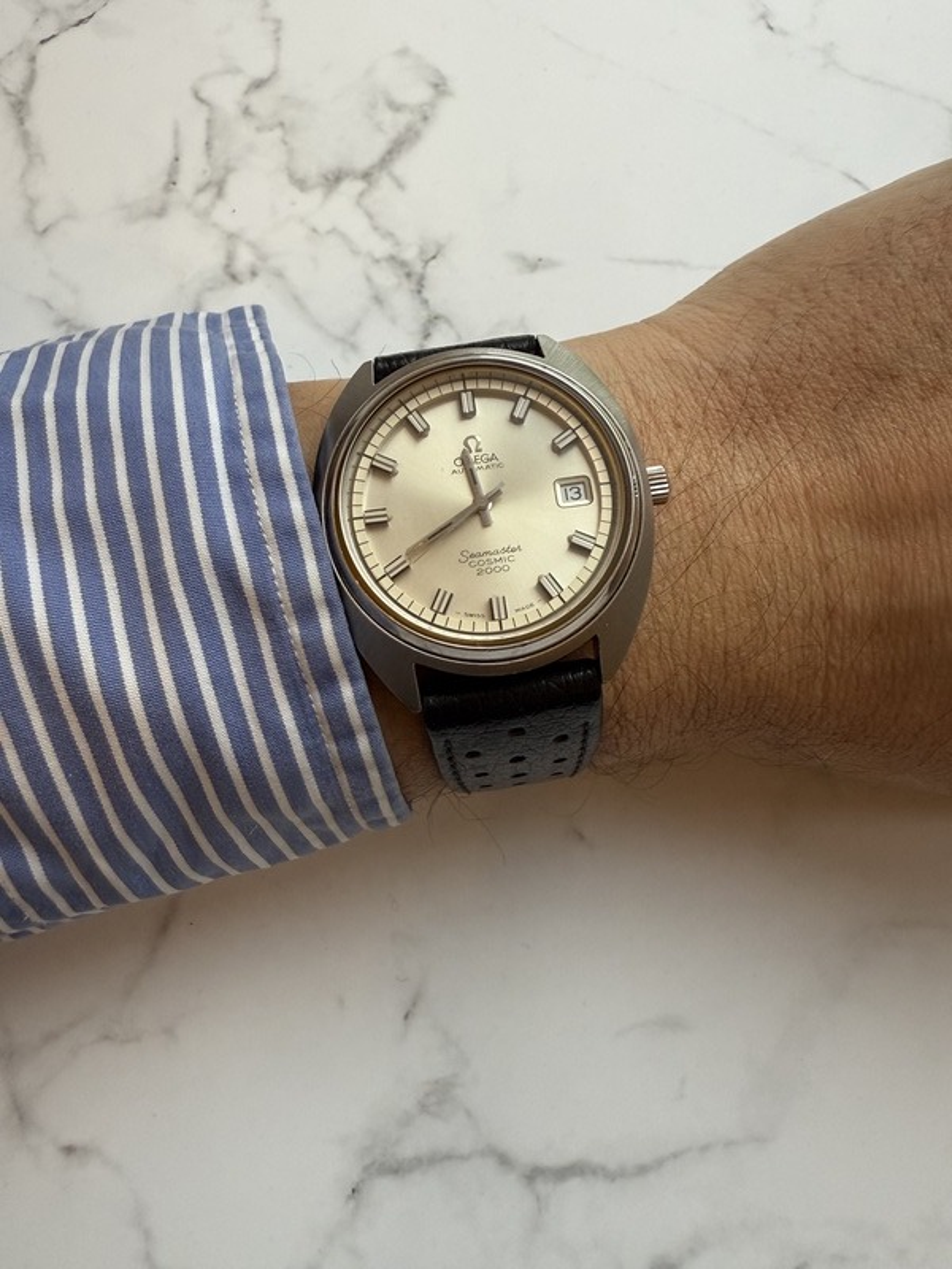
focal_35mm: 24
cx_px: 476
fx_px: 880
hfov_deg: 56.8
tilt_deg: -72.6
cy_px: 634
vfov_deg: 71.6
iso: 200
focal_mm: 2.22
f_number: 2.2
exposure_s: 1/100
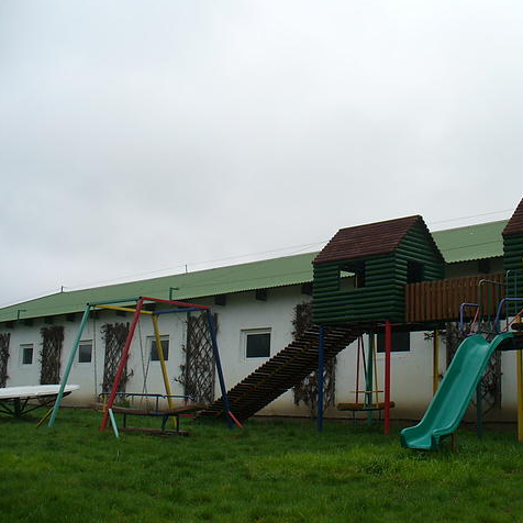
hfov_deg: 38.2
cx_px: 319
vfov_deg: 38.3
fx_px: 752
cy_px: 260
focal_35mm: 44
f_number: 2.8
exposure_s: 1/250
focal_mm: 6.1
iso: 80
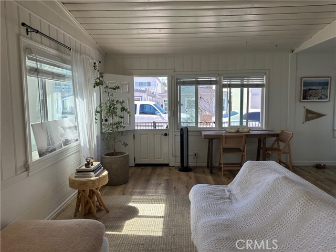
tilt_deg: -5.0
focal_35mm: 24
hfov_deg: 71.6
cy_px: 126
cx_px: 168
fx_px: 233
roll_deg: +0.8
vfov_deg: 56.8
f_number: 1.78
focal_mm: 6.86
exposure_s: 1/590
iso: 80
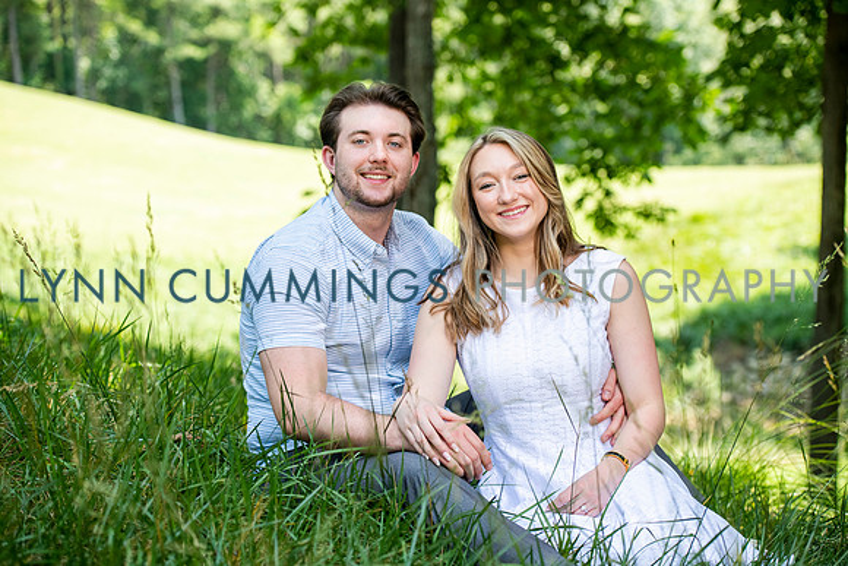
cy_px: 283
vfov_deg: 18.2
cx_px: 424
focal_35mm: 75
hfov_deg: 27.0
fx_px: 1767
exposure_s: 1/640
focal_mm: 75
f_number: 3.5
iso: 400
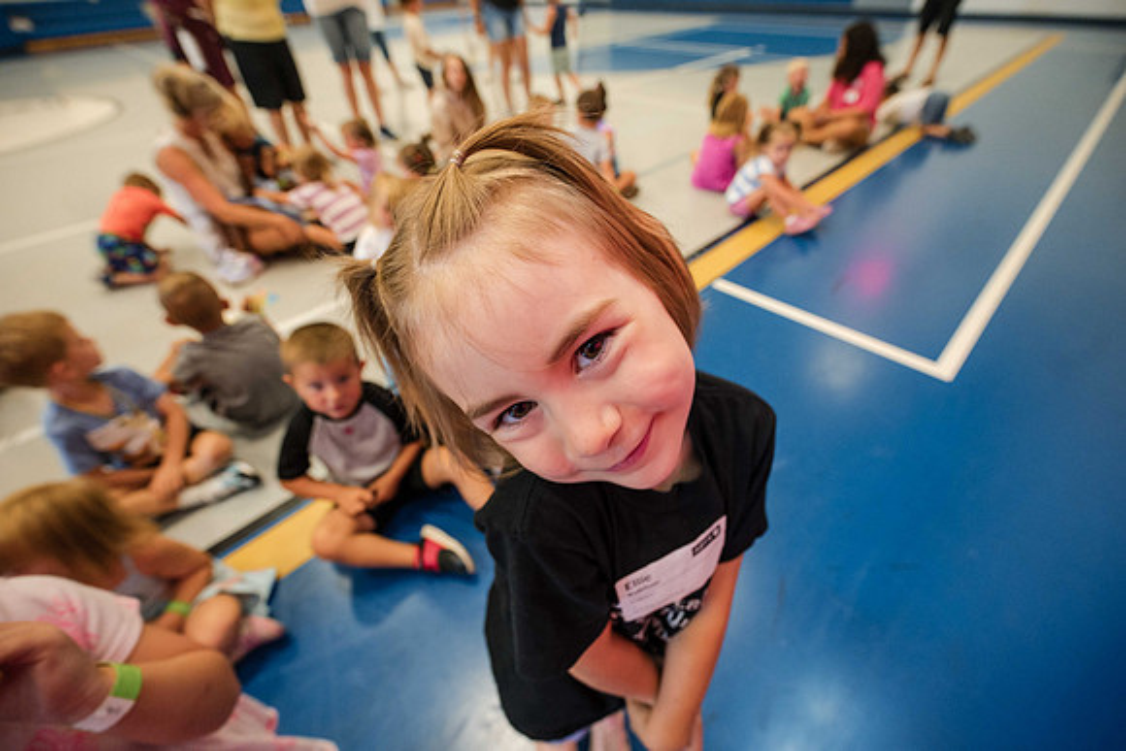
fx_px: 467
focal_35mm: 15
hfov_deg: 100.6
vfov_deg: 77.6
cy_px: 365
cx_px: 574
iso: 3200
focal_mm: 14
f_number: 4
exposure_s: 1/60
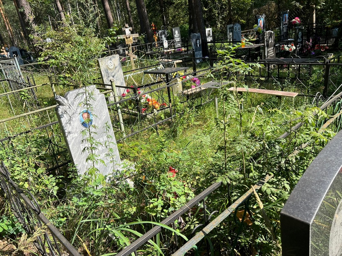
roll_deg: +11.2
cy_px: 128
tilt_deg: -20.3
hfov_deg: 67.3
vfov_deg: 53.1
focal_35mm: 26
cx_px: 171
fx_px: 257
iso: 50
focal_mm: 5.7
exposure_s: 1/1724
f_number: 1.5
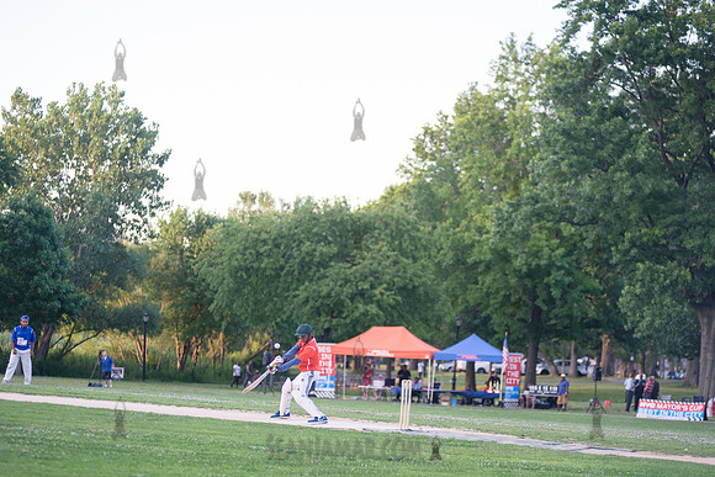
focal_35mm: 120
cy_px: 238
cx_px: 358
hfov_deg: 17.1
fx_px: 2384
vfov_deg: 11.4
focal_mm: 120
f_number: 2.8
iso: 1600
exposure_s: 1/1250
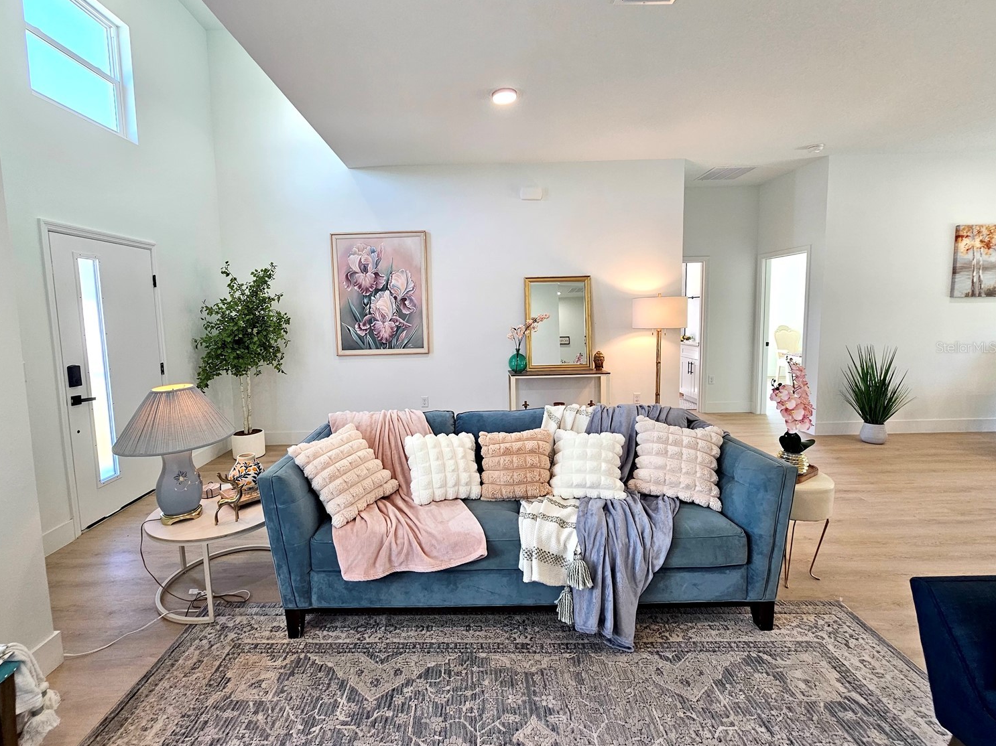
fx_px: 403
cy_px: 347
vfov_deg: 85.5
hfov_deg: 101.9
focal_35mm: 14
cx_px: 463
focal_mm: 2.2
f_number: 2.2
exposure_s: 1/60
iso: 100
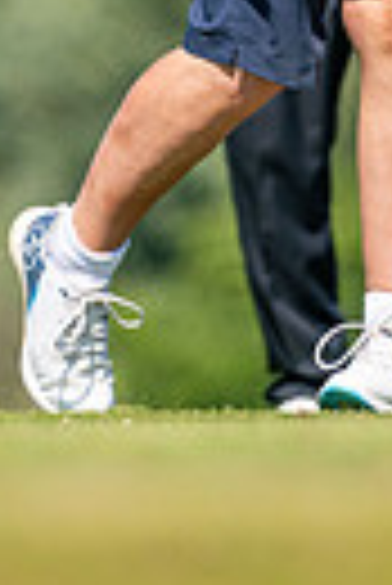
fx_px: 16875
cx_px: 230
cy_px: -369
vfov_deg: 2.0
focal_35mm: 1036
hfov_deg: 1.3
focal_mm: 300
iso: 250
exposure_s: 1/2000
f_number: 4.5
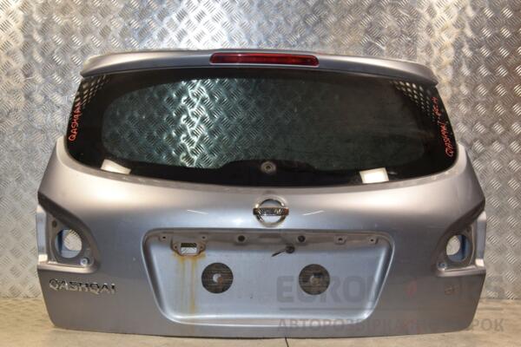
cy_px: 174
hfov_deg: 33.4
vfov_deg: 22.6
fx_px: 868
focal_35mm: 60
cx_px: 260
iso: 800
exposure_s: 1/200
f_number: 10
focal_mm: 40
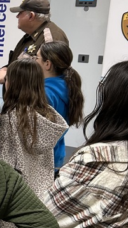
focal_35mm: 81
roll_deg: -2.1
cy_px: 131
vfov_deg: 26.2
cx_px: -101
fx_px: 489
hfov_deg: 13.4
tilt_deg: -12.6
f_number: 1.5
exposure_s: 1/60
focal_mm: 5.7
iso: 125
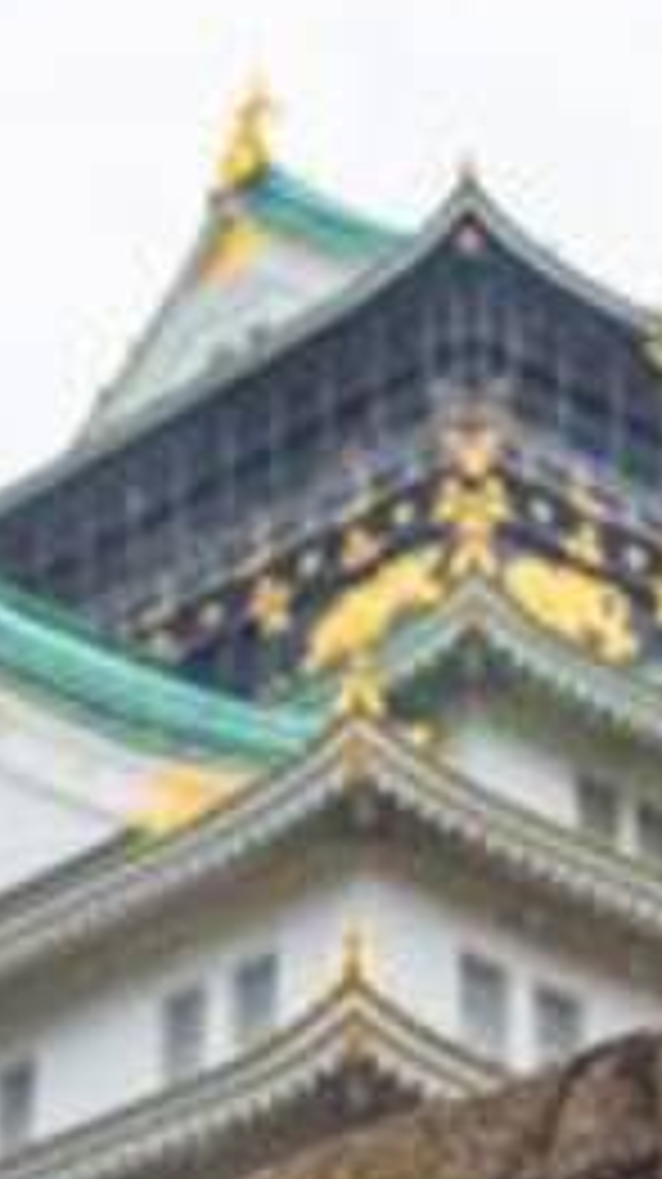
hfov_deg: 7.9
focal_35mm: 149
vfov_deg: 14.4
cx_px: -468
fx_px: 4659
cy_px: 774
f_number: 4
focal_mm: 62
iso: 100
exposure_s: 1/320
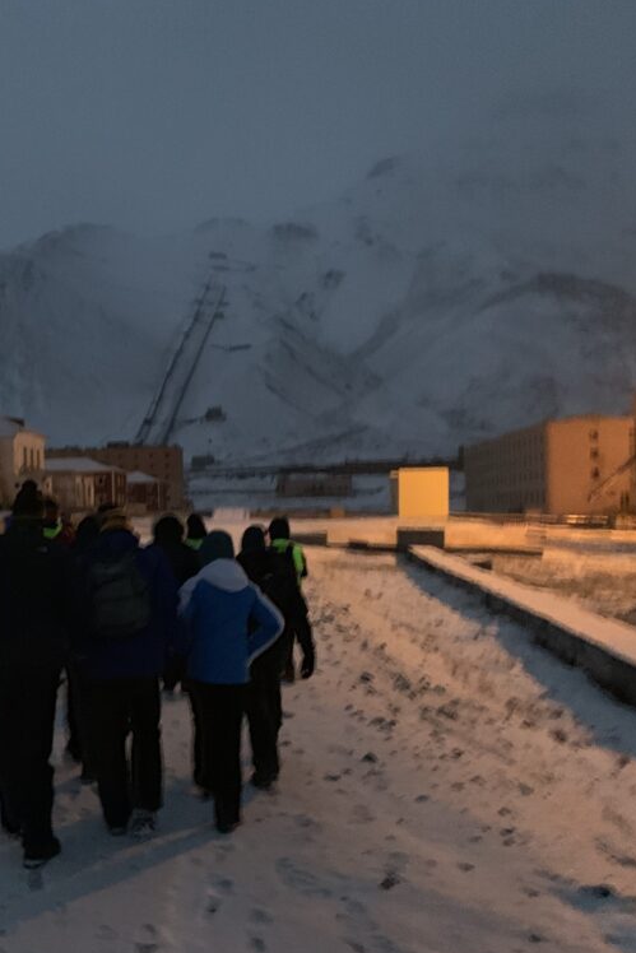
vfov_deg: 51.9
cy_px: 475
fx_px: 980
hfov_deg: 34.7
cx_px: 112
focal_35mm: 37
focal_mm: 4.25
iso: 800
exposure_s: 1/14
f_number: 1.8
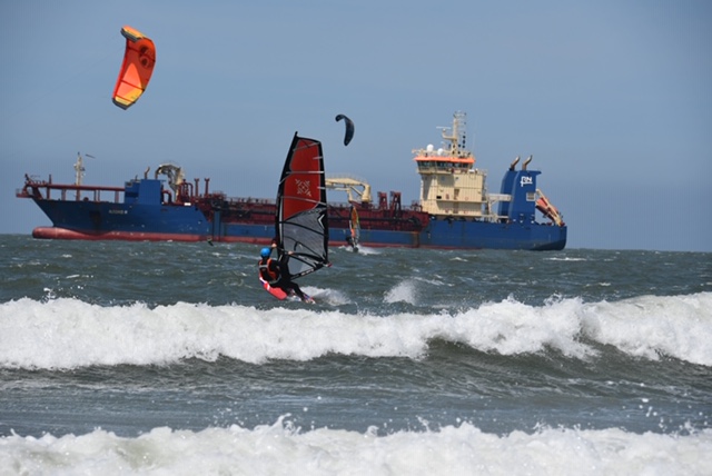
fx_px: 3999
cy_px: 238
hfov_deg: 10.2
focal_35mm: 202
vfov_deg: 6.8
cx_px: 356
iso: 220
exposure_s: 1/2000
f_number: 8
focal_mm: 135
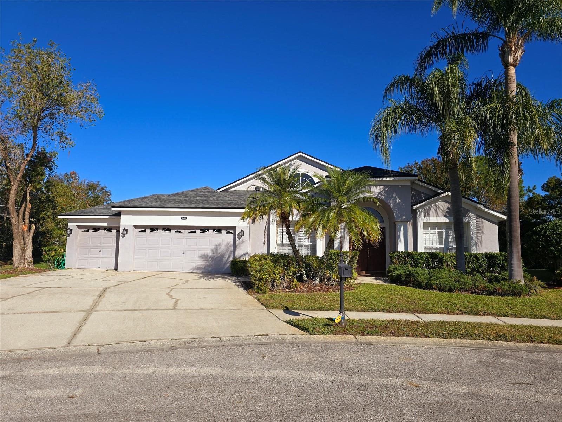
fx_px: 373
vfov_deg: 58.9
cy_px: 211
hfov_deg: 73.9
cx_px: 281
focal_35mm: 23
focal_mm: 6.3
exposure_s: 1/1358
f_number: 1.7
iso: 12
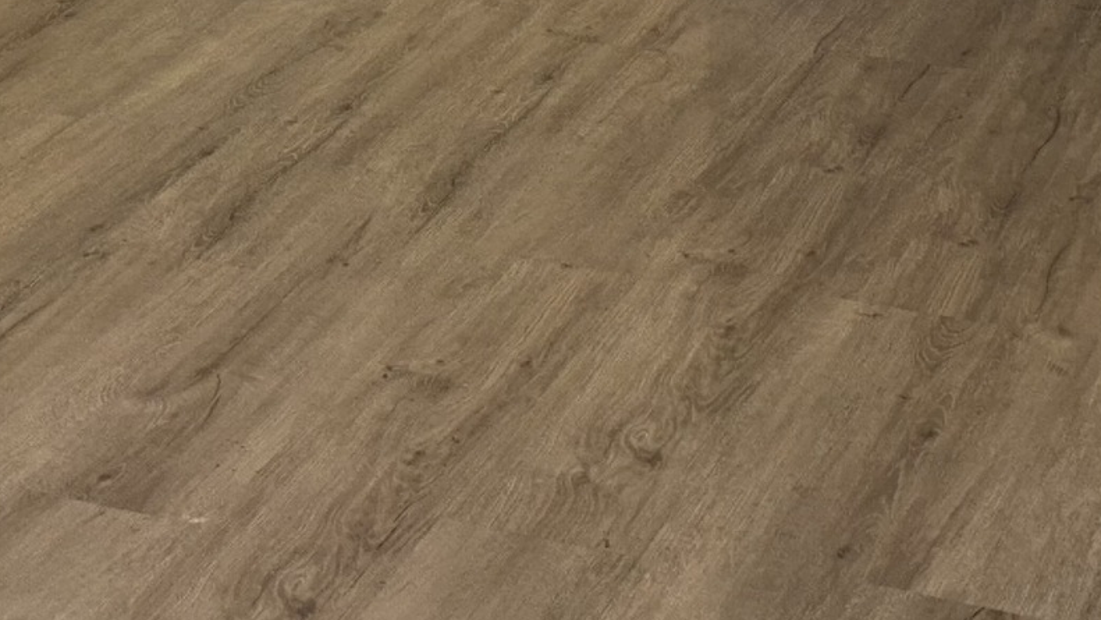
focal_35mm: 110
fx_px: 3211
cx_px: 586
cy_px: -888
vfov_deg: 9.7
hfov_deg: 19.5
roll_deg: +0.8
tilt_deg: -4.3
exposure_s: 1/25
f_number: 1.6
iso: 40
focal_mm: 5.96
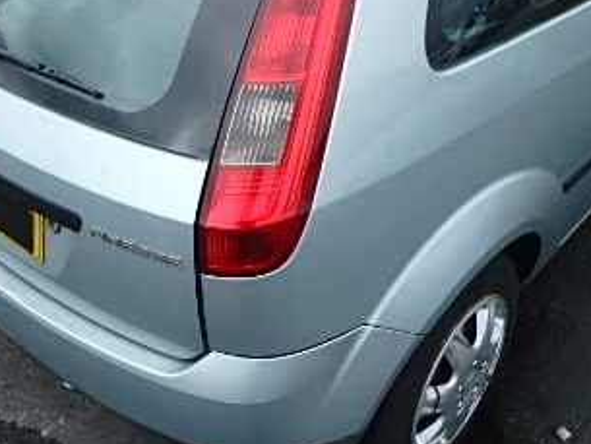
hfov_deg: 42.9
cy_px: 143
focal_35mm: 44
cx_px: 318
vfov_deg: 32.6
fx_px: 752
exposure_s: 1/400
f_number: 3.5
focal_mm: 3.7
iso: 125
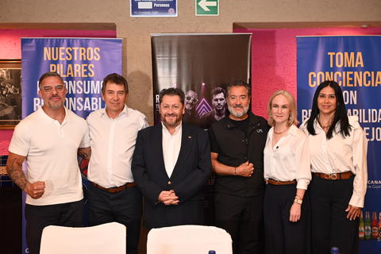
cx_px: 190
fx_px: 455
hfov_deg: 45.4
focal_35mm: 43
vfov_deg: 31.2
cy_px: 127
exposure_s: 1/60
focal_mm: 43
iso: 1250
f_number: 4
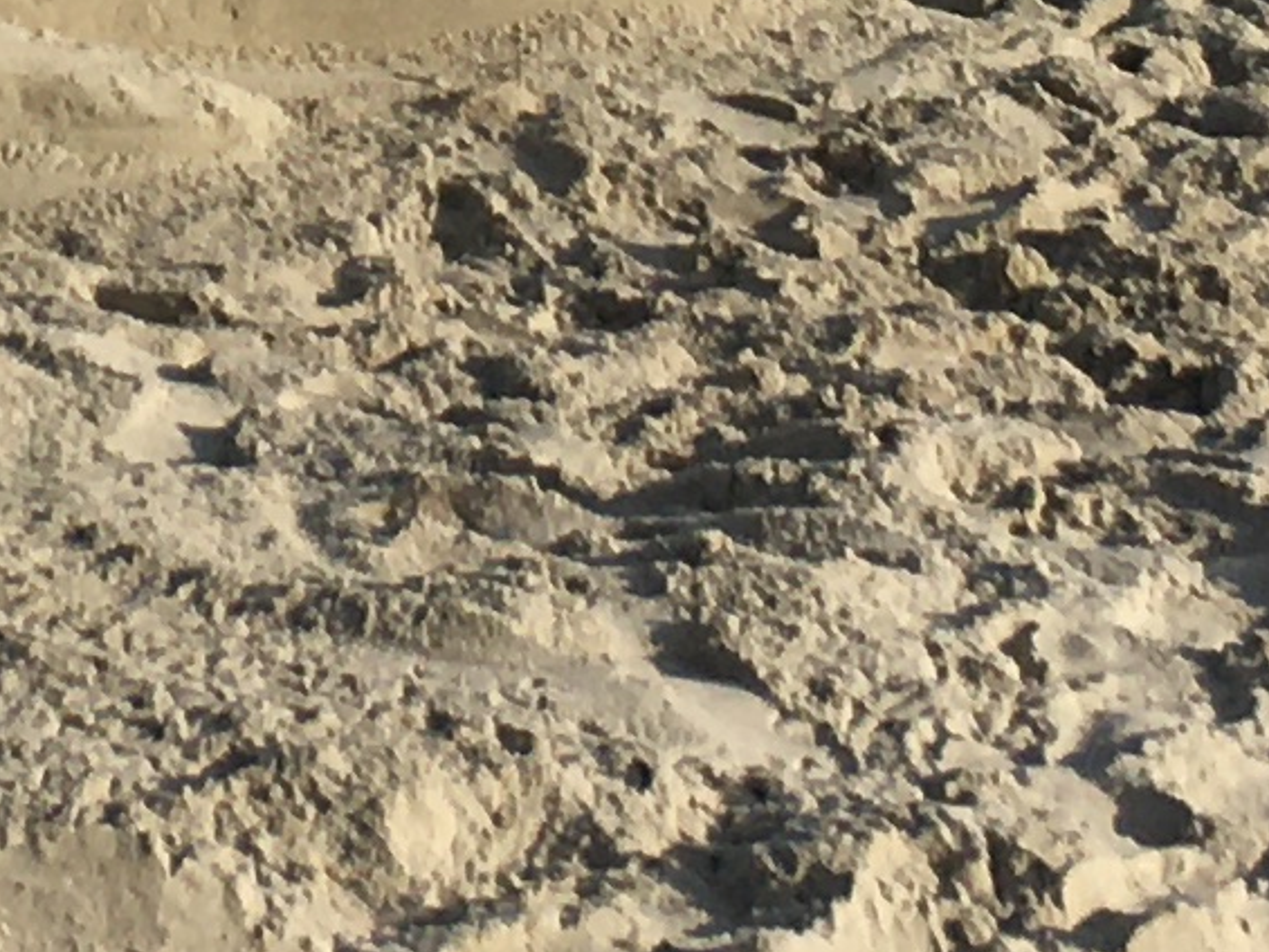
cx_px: -472
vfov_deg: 7.0
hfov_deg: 9.4
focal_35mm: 207
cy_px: -712
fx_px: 7590
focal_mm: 4.15
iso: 25
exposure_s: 1/2564
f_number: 2.2
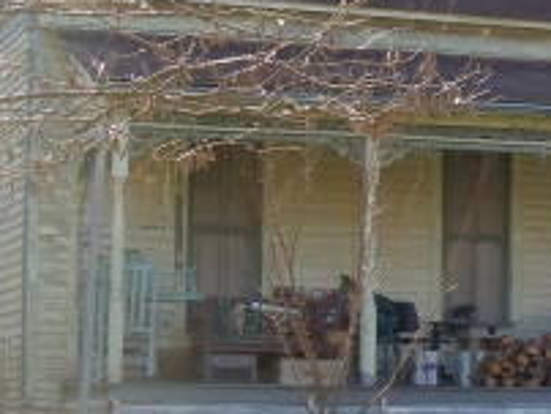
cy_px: 117
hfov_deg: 10.1
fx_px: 3076
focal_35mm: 193
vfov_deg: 7.7
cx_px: 633
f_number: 4.1
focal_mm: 8.3
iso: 80
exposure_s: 1/160
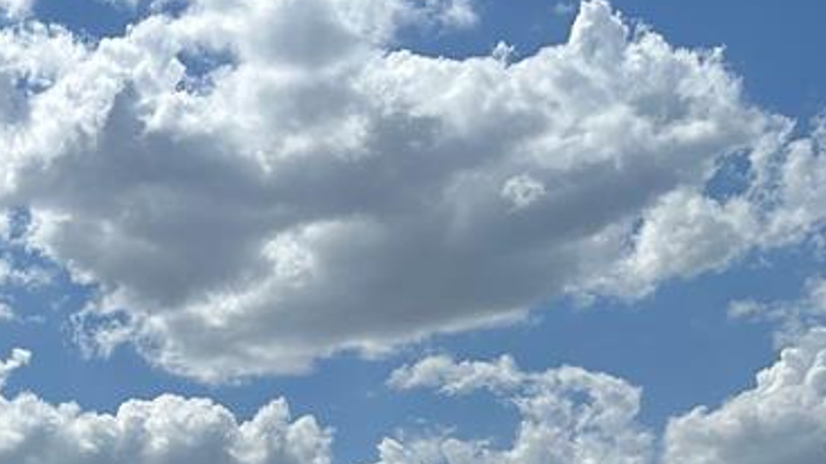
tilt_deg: -0.2
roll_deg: +0.5
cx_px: -281
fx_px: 1598
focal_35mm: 73
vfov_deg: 14.5
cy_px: 836
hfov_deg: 24.7
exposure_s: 1/12048
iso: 80
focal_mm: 6.86
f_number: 1.78
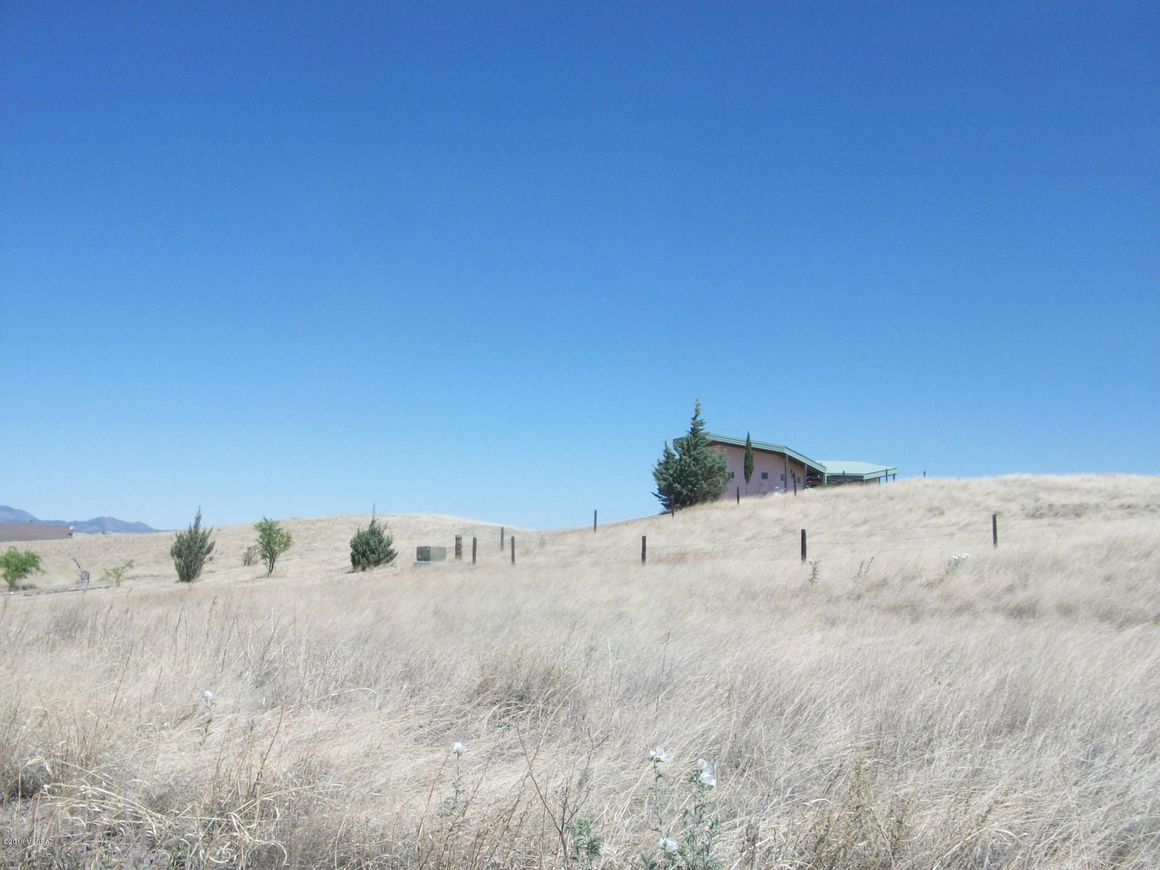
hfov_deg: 54.0
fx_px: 1139
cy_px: 435
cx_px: 580
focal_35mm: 34
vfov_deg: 41.8
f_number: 5.5
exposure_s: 1/348
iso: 64
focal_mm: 5.7
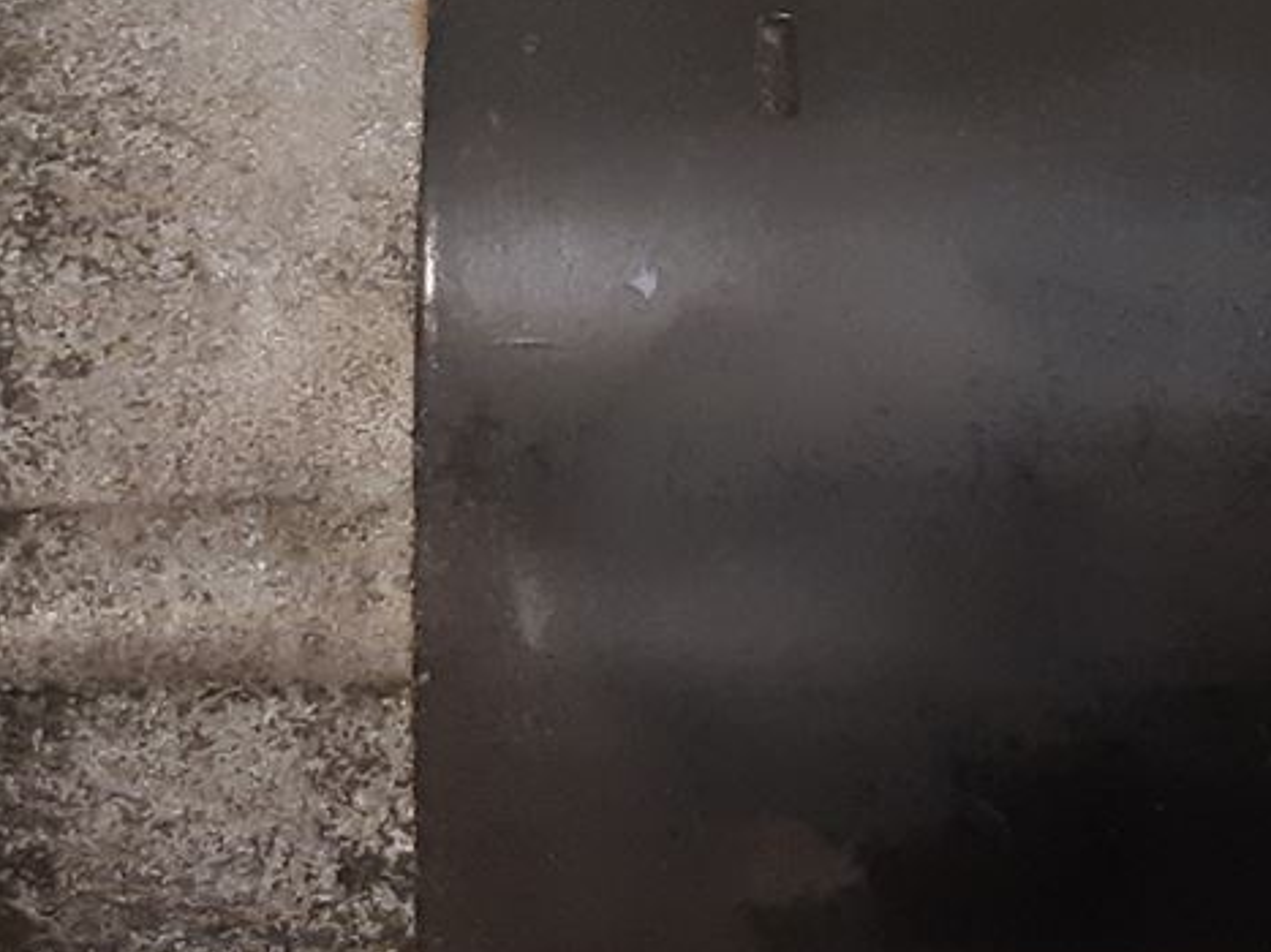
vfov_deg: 12.9
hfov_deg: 17.2
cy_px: 158
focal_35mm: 114
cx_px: 885
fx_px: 4185
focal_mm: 3.93
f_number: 1.7
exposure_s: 1/50
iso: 250
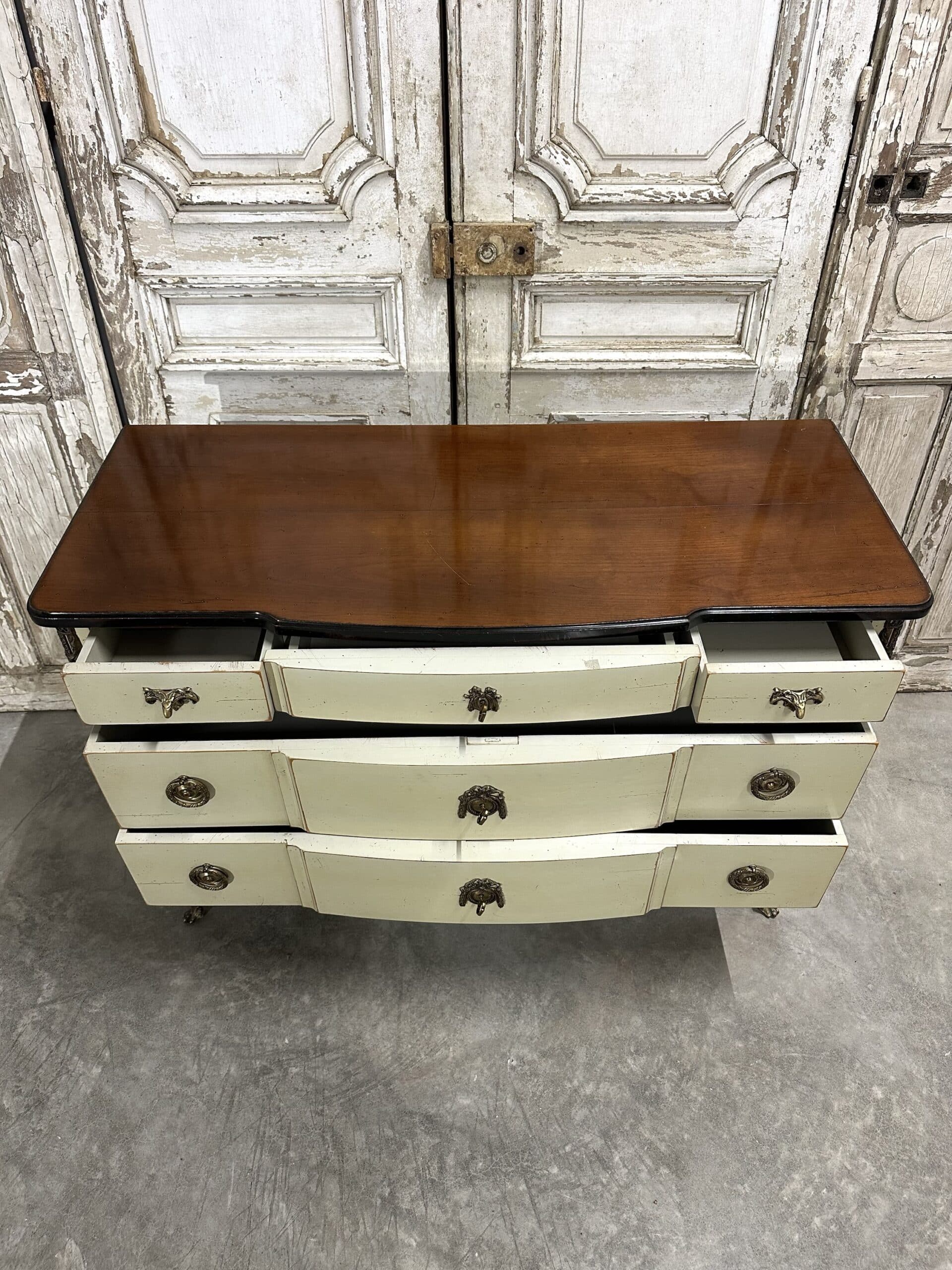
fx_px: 880
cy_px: 635
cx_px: 476
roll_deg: -0.8
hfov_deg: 56.8
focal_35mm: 24
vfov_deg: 71.6
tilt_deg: -42.5
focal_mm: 6.86
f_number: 1.78
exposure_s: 1/50
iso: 250
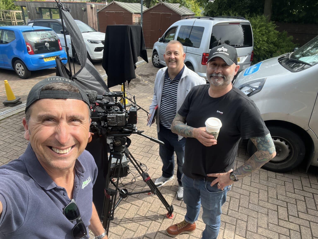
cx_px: 159
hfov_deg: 73.9
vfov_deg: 58.9
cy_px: 120
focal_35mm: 23
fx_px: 211
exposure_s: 1/368
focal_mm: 2.71
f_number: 2.2
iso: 32
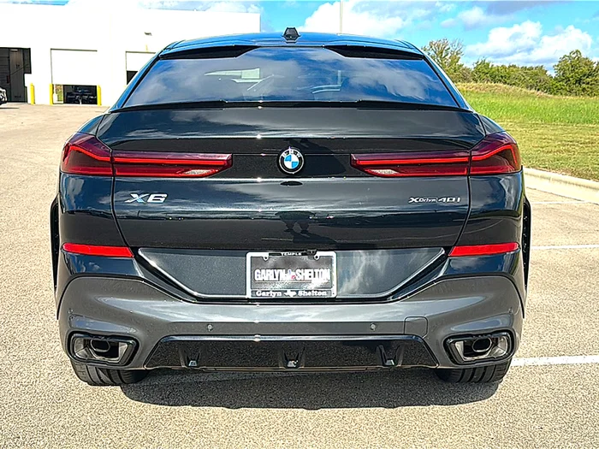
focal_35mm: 37
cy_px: 224
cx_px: 300
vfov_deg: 38.7
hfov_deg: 50.1
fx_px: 640
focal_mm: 6.86
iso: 80
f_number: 1.78
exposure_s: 1/4049
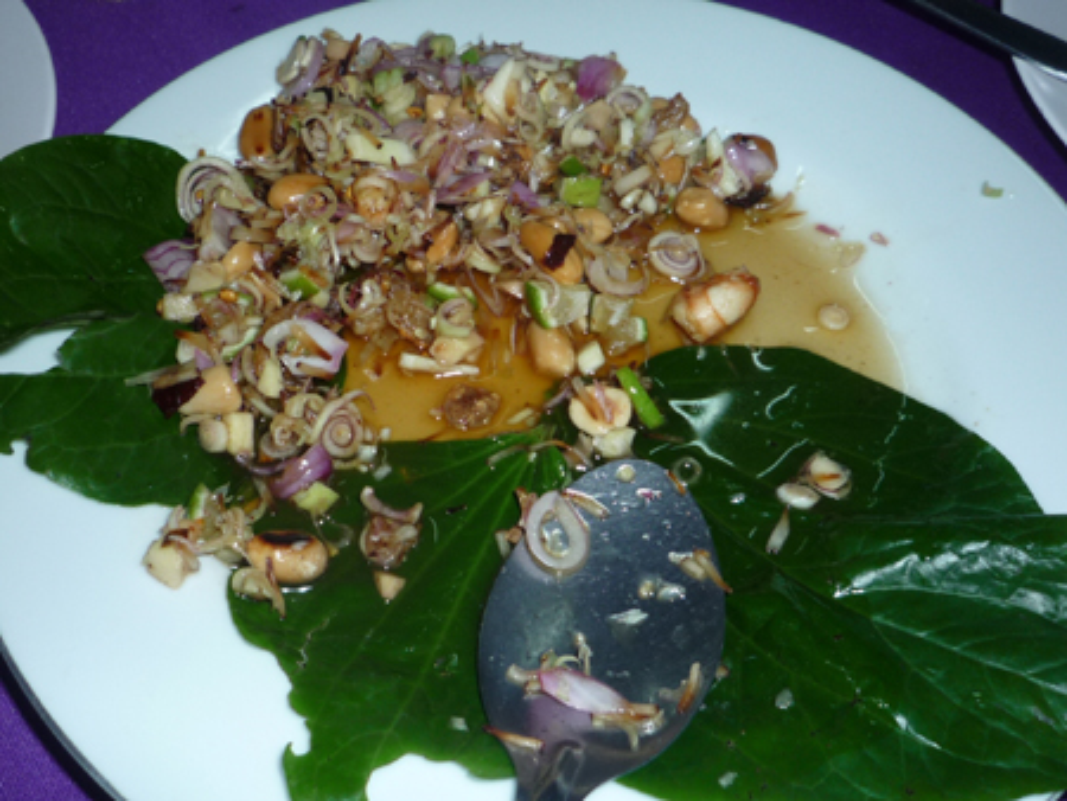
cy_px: 400
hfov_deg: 50.1
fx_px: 1141
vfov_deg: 38.7
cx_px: 534
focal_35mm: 37
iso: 100
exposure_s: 1/30
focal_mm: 4.4
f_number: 2.8
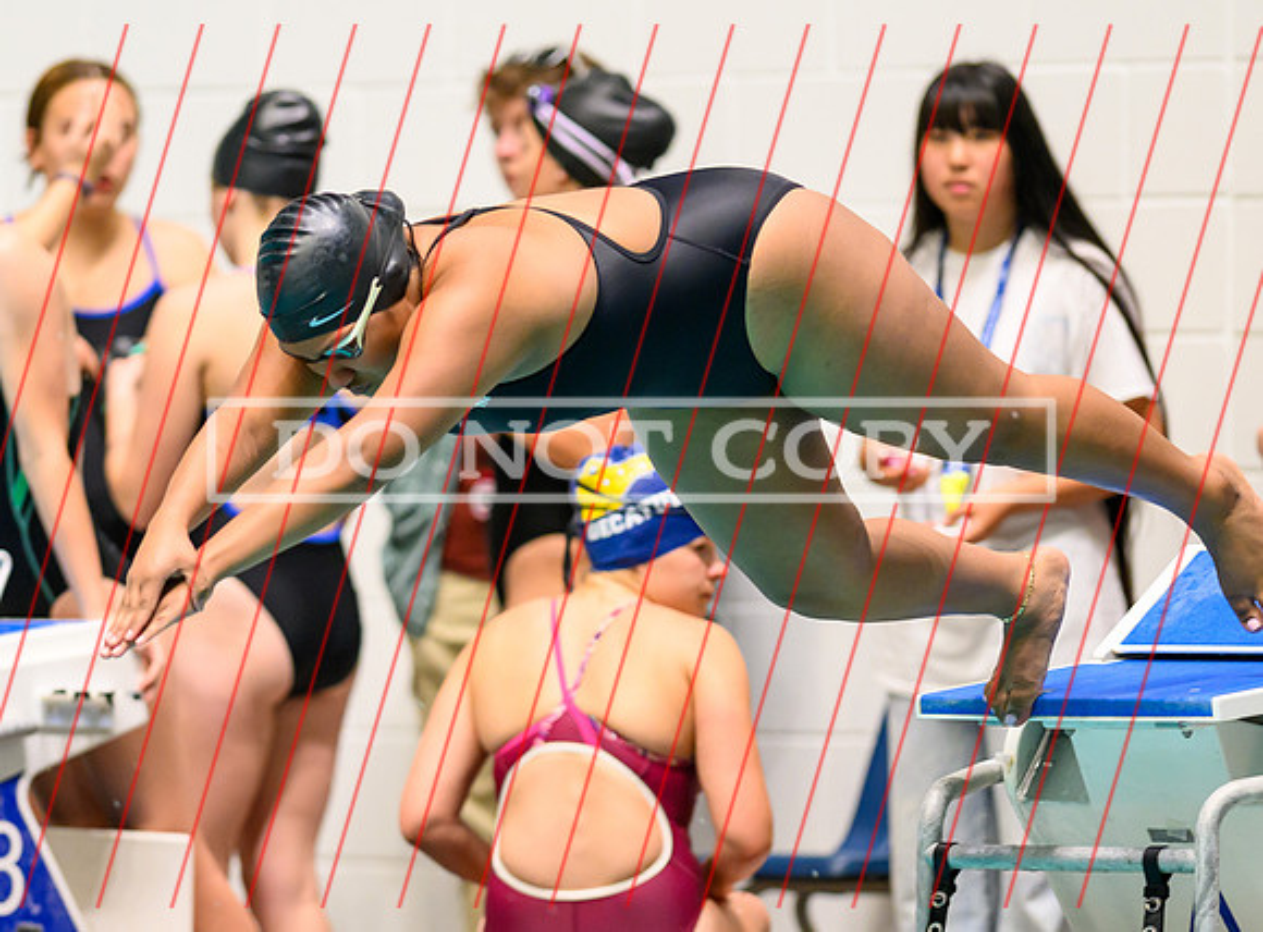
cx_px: 555
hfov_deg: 4.4
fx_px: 16403
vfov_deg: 3.3
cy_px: 602
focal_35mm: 452
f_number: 2.8
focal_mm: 300
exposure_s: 1/800
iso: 2500
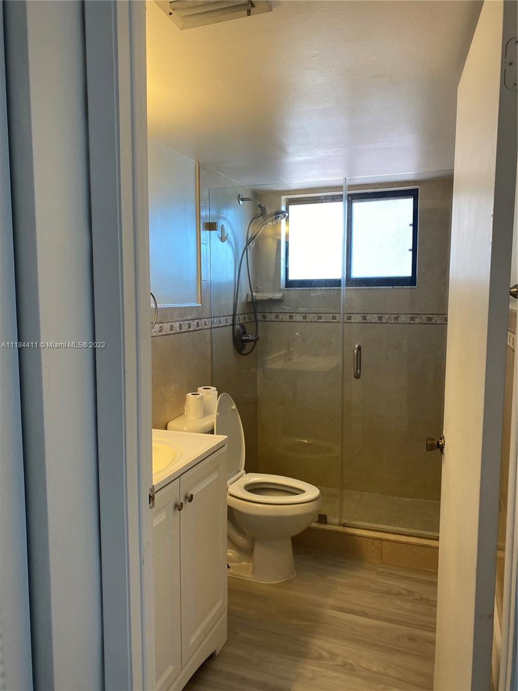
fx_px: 519
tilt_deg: -6.6
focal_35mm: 26
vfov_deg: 67.3
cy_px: 346
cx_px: 259
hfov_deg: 53.1
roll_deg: +0.6
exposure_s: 1/120
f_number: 1.8
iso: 64
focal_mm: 4.25
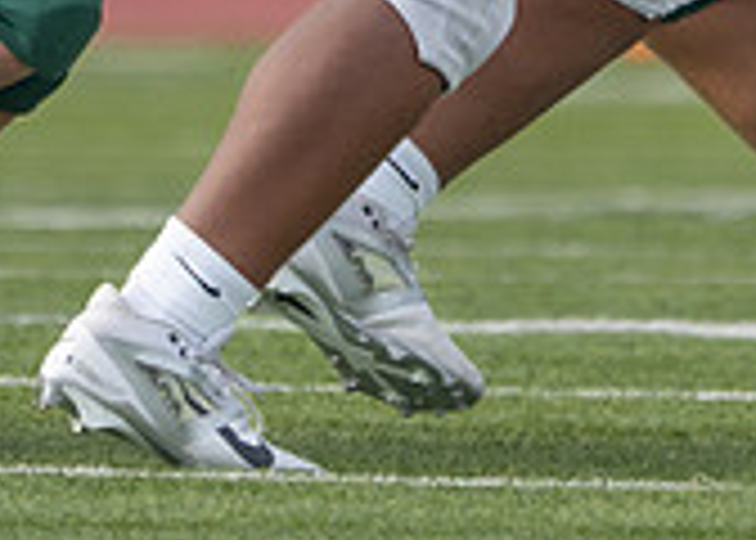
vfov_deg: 0.7
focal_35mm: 2061
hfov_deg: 1.0
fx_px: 44252
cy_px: -330
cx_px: 503
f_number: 5.6
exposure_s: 1/1250
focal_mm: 400
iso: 320
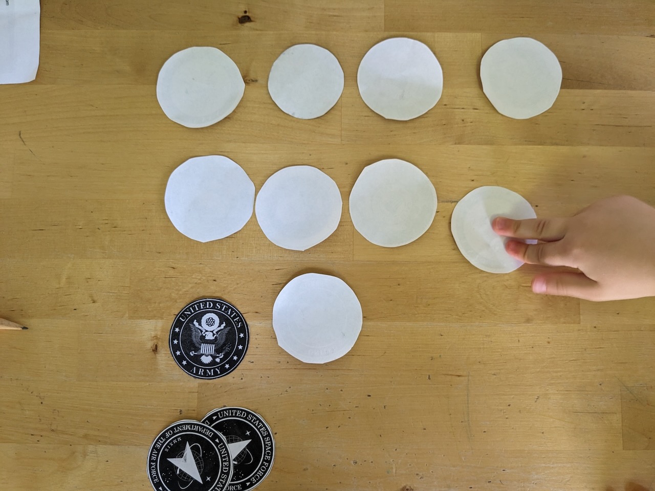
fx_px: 511
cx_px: 328
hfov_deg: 65.3
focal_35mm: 27
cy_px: 246
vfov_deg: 51.4
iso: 128
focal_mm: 4.38
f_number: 1.73
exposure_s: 1/24
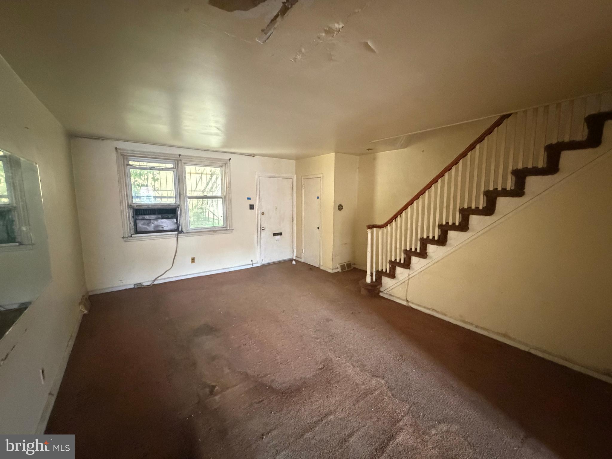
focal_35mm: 14
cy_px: 230
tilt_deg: -6.7
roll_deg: +0.3
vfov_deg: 85.7
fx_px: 248
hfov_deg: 102.1
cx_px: 306
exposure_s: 1/55
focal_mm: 2.22
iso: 1250
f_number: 2.2
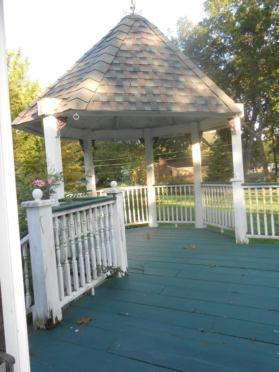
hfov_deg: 53.1
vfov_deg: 67.3
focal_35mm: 26
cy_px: 186
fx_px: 279
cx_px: 140
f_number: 3.5
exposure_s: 1/60
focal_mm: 4.6
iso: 80
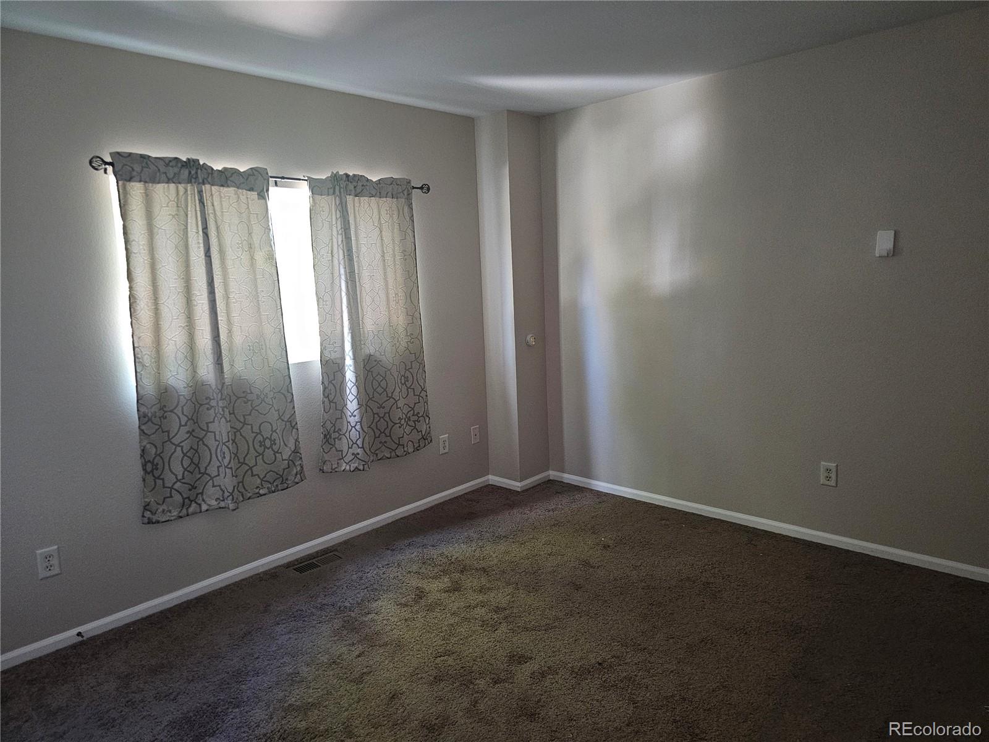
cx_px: 494
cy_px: 371
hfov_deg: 73.9
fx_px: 657
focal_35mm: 23
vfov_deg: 58.9
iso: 500
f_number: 1.7
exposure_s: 1/24
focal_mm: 6.3
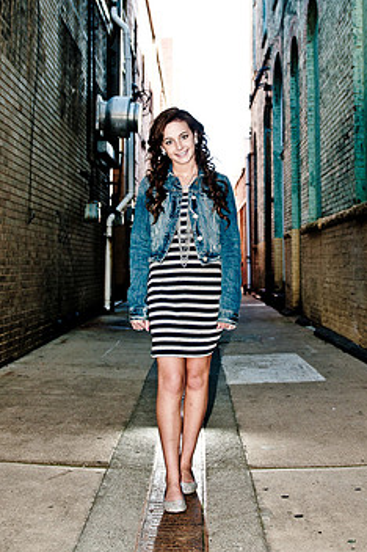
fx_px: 705
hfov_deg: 29.2
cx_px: 184
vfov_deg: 42.4
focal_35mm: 46
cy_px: 201
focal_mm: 24
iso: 200
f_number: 2.8
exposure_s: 1/320
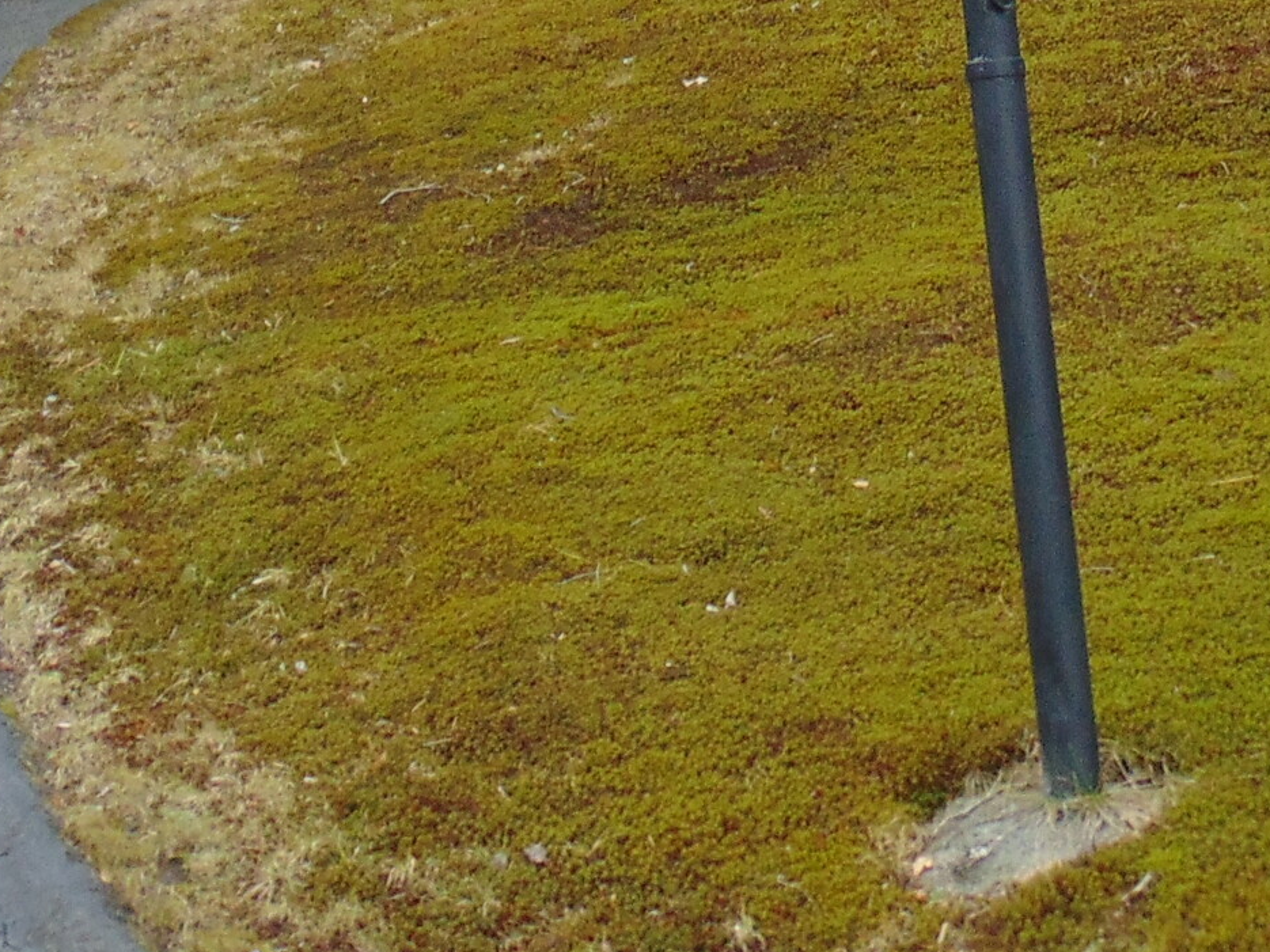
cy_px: -424
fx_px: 4219
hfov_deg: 17.1
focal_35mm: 115
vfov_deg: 12.3
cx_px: 395
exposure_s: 1/80
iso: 80
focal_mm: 6.3
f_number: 3.2
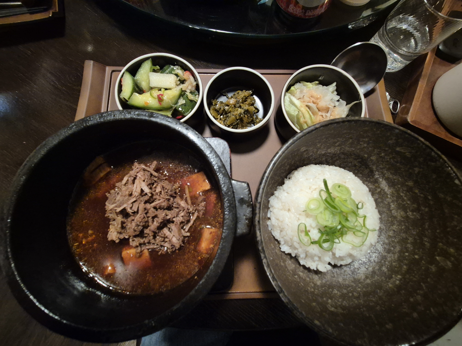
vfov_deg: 89.9
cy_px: 173
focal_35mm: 13
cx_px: 231
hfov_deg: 106.2
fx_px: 174
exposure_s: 1/24
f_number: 2.2
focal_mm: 2.2
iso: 1250
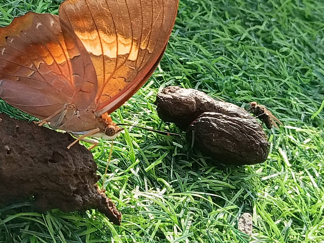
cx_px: 108
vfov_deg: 18.6
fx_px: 739
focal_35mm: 79
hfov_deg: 24.6
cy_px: 64
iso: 563
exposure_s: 1/900
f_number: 1.8
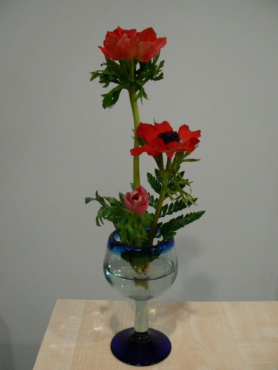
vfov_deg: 51.4
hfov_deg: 39.7
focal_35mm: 36
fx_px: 385
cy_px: 185
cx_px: 139
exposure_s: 1/40
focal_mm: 6
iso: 80
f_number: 2.8
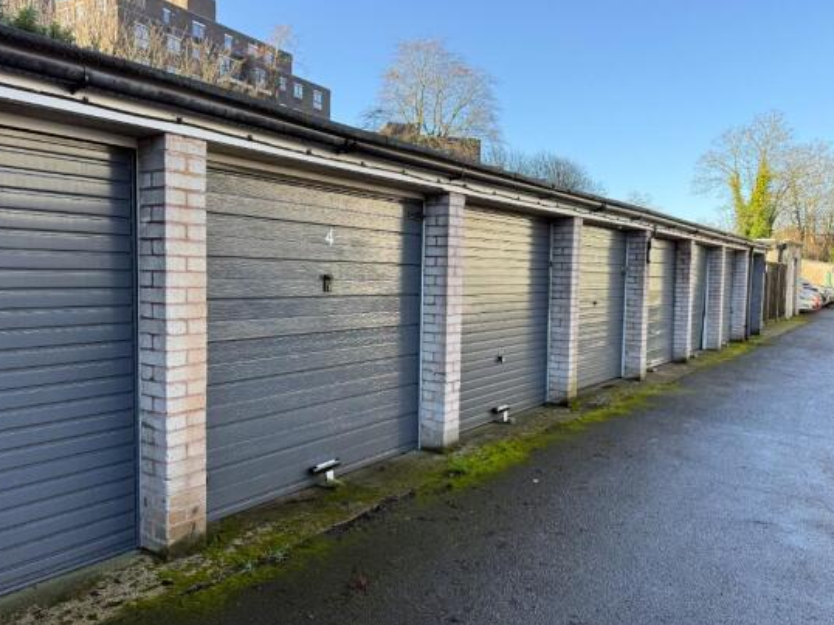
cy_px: 314
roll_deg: -1.2
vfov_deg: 53.0
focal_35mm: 26
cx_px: 404
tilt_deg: -2.5
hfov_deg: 67.3
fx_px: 626
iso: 100
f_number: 1.78
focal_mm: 6.76
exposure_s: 1/563
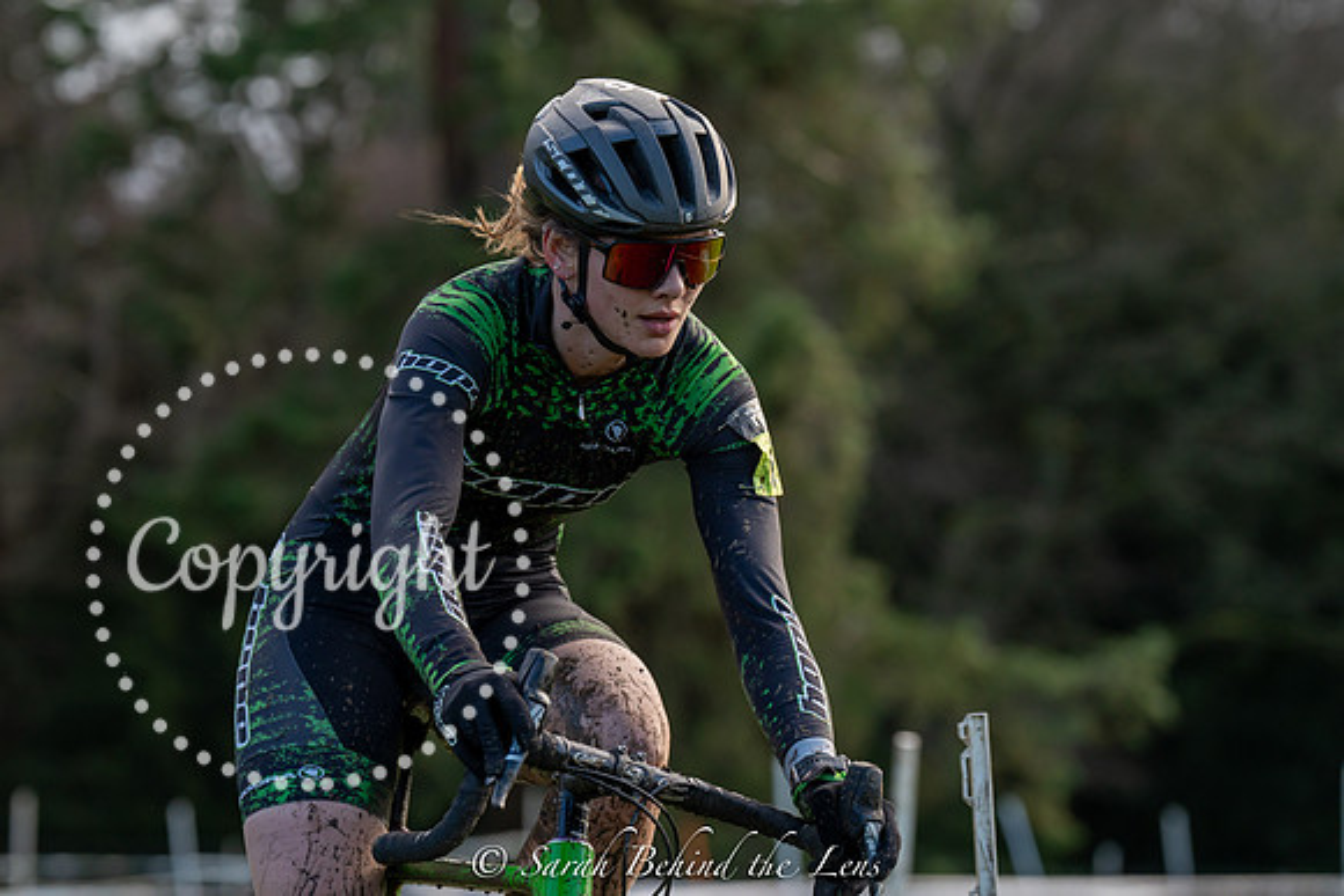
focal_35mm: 177
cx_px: 530
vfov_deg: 7.8
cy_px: 256
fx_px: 6614
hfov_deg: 11.6
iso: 320
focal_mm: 124
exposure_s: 1/800
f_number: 3.5
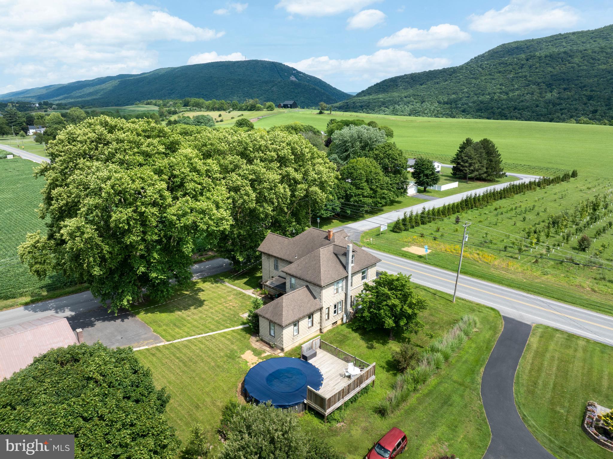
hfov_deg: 71.6
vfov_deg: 56.8
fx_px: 425
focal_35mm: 24
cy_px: 230
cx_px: 306
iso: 100
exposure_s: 1/240
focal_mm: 12.29
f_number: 7.1
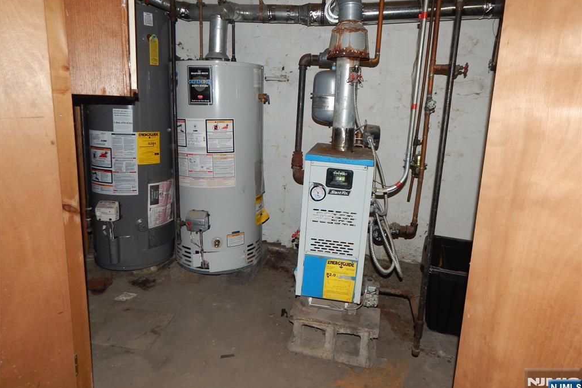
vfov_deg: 55.0
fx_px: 372
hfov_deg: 76.1
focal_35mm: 23
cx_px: 290
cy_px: 176
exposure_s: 1/30
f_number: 3
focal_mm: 4
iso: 200
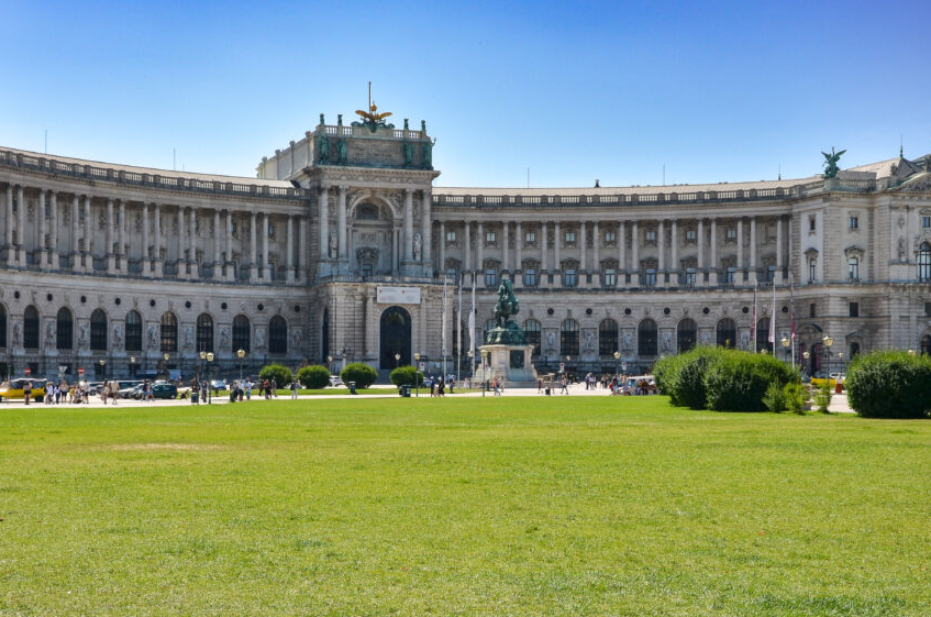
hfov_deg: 34.5
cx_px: 443
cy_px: 332
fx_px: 1497
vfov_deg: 23.3
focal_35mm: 58
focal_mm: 32
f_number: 7.1
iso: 125
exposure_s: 1/640
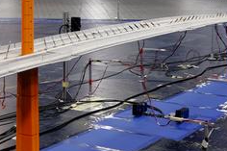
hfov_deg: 22.5
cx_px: -16
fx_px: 542
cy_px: -20
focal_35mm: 86
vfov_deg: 15.4
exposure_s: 1/4
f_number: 6.4
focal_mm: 19.6
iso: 200
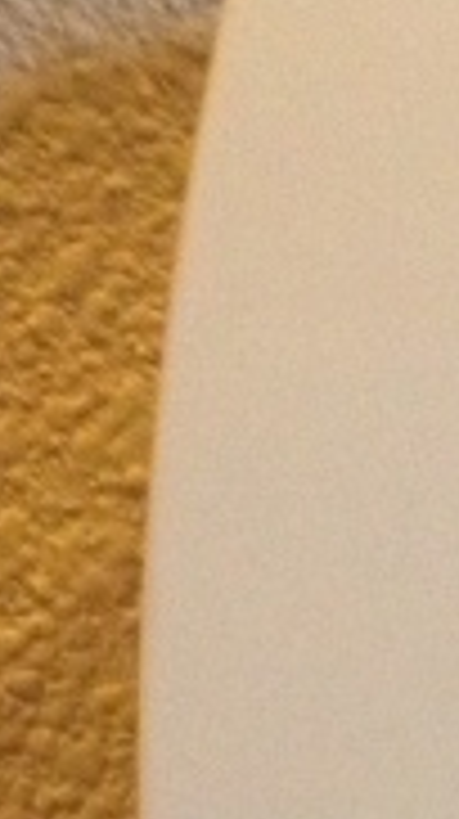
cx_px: 1449
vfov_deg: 12.3
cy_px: 1166
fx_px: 3645
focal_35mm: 168
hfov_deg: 6.5
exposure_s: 1/20
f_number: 2.4
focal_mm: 4.28
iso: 320
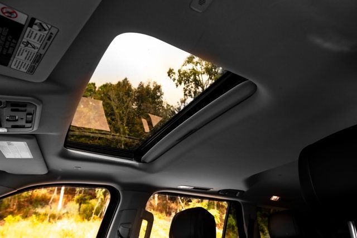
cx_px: 178
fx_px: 238
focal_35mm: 24
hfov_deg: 73.7
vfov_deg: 53.2
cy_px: 119
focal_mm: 24
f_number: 7.1
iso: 400
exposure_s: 1/200
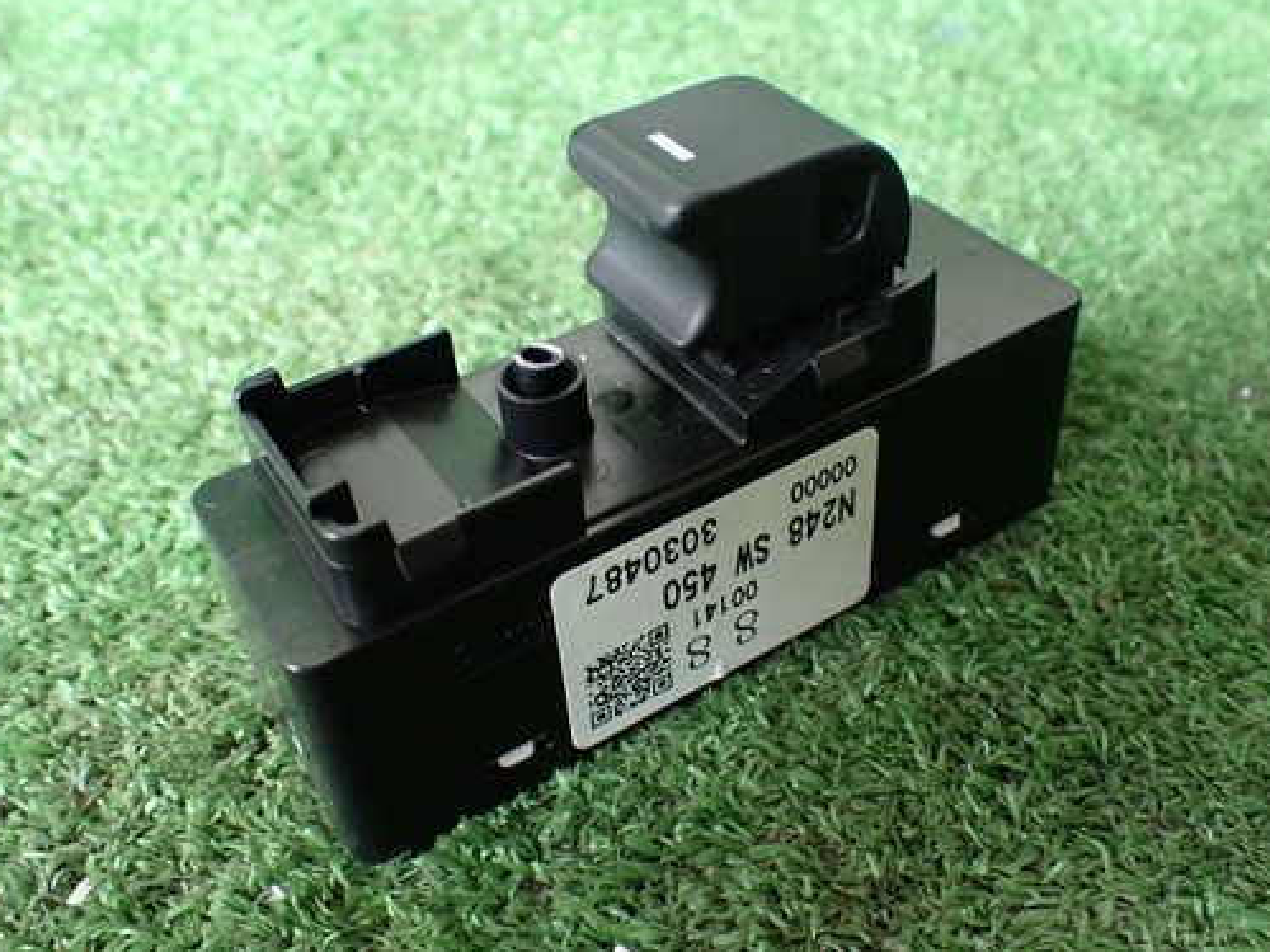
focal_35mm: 36
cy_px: 462
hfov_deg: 51.4
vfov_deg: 39.7
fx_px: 1321
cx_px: 648
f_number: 2.3
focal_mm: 5.4
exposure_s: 1/80
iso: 800
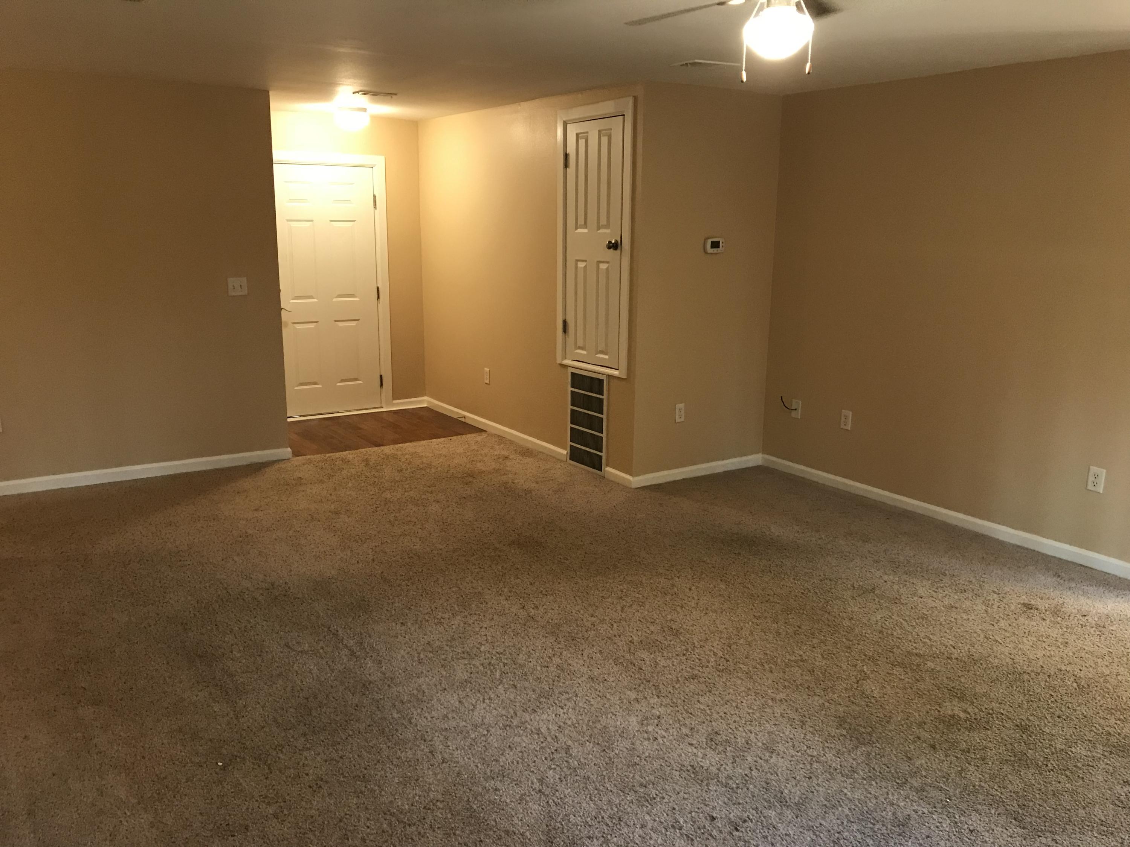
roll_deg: -0.6
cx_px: 565
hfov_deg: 63.4
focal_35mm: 28
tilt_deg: -12.2
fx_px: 914
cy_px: 424
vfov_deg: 49.7
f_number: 1.8
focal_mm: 3.99
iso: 64
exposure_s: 1/15
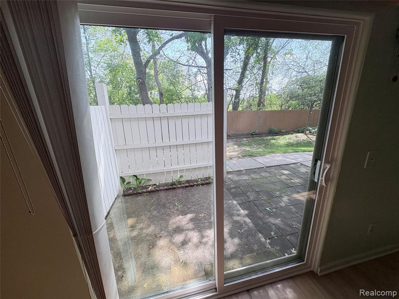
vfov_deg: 85.7
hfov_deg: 102.1
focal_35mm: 14
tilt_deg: -15.1
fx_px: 161
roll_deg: +2.7
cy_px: 150
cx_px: 200
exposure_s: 1/126
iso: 40
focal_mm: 2.22
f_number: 2.2
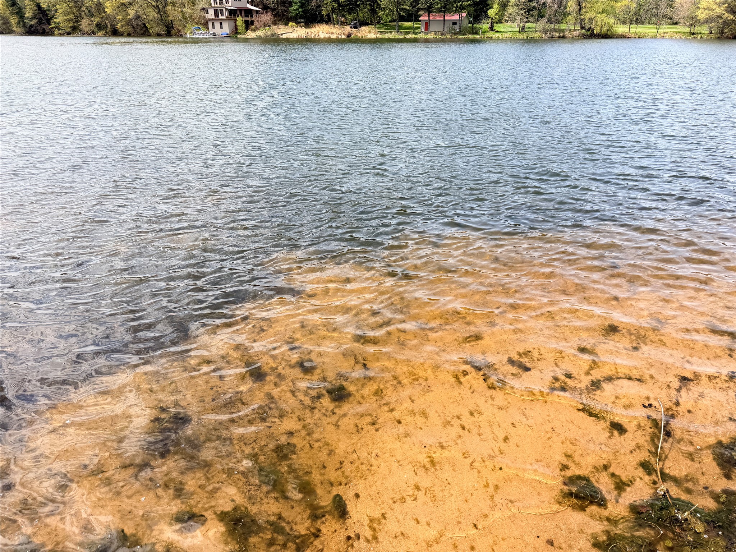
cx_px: 368
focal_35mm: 24
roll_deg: +1.5
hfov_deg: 71.6
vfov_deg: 56.8
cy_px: 276
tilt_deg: -25.3
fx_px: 510
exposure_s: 1/1585
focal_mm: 6.76
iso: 80
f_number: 1.78
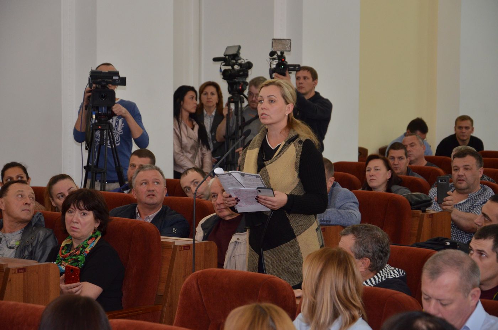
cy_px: 165
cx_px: 249
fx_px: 1553
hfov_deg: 18.2
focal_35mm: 112
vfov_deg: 12.1
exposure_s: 1/250
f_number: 5.3
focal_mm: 75
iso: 1000
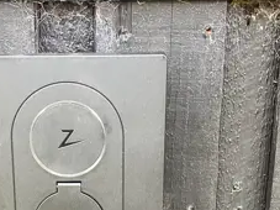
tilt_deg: -17.5
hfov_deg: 23.8
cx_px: 97
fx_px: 663
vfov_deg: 17.4
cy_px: 229
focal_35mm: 82
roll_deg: -0.3
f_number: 2.4
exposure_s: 1/120
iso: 80
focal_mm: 3.3
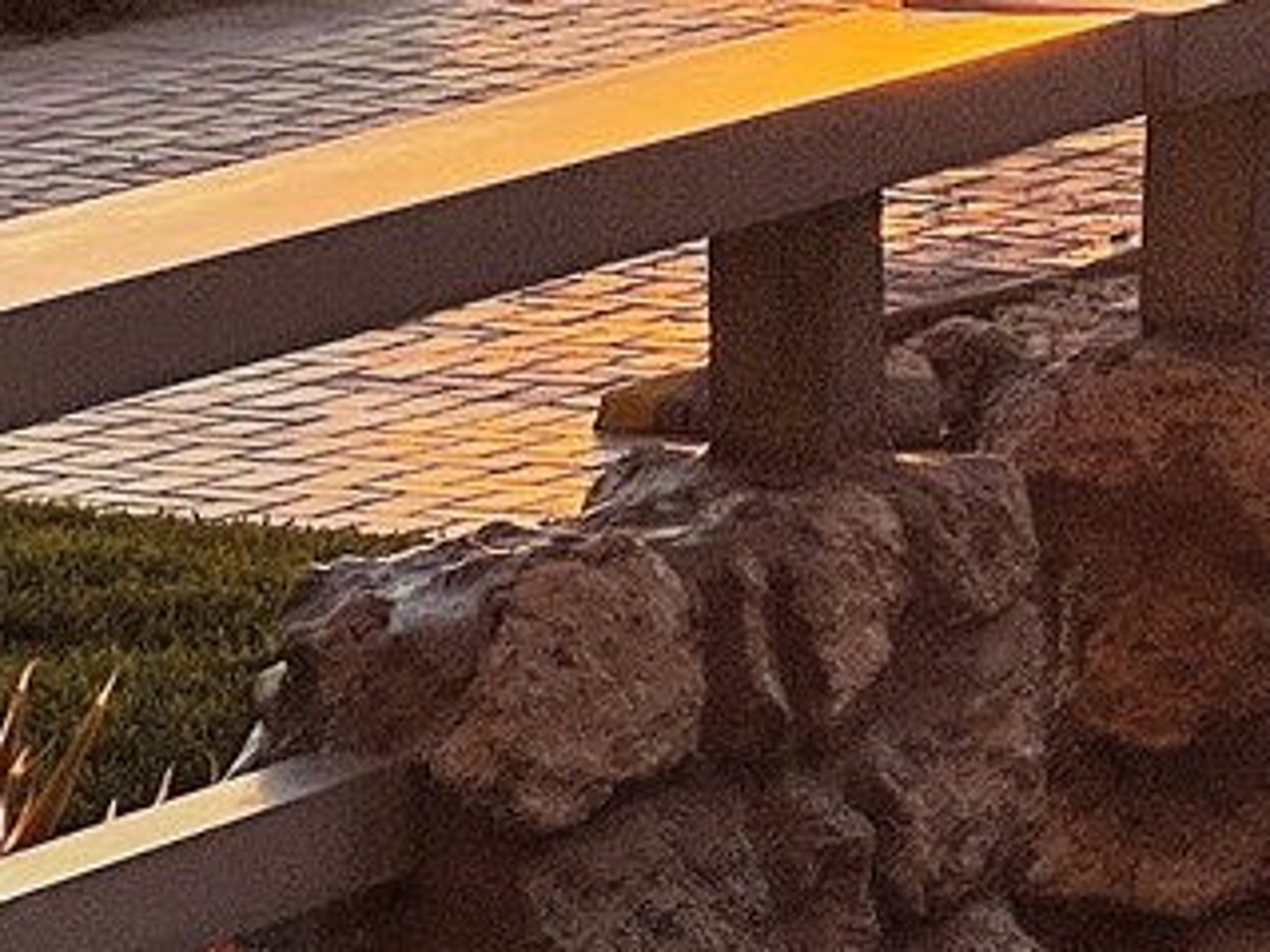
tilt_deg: -1.3
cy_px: -1243
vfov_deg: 4.5
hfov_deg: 6.2
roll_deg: -0.5
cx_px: 948
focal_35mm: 321
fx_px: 11772
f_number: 2.2
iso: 20
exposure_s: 1/645
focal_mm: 7.5
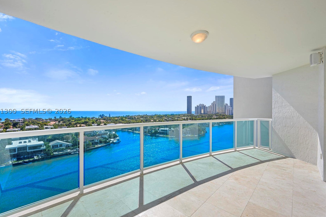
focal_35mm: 15
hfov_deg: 100.2
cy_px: 111
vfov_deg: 77.3
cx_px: 152
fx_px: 136
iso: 100
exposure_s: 1/80
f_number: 13
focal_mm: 14
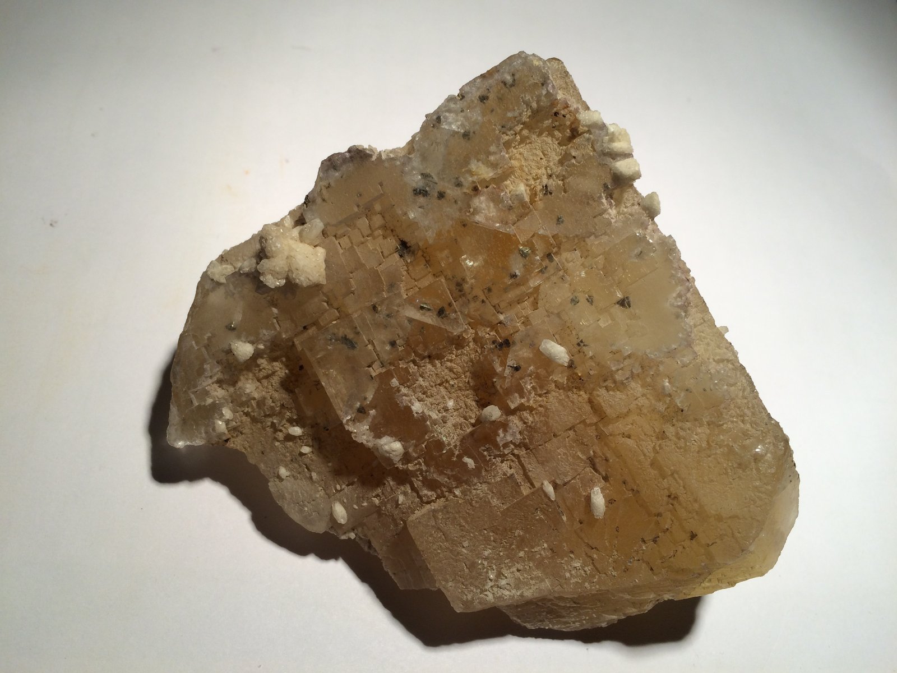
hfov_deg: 61.7
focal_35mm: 29
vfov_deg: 48.2
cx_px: 448
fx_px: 751
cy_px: 336
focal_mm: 4.15
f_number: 2.2
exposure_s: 1/120
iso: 40
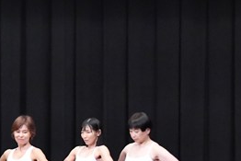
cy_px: 133
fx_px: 2137
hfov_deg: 6.4
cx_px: -96
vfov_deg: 4.3
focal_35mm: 319
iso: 8000
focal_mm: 72
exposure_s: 1/400
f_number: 5.6
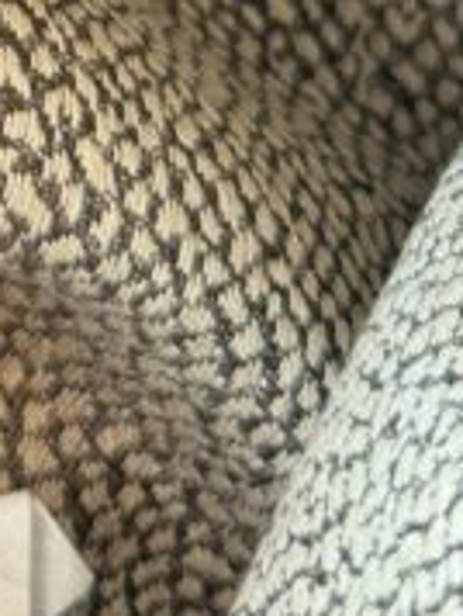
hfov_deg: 10.2
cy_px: -446
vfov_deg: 13.1
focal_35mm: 138
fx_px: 2455
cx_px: -377
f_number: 1.78
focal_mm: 6.76
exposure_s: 1/60
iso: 250
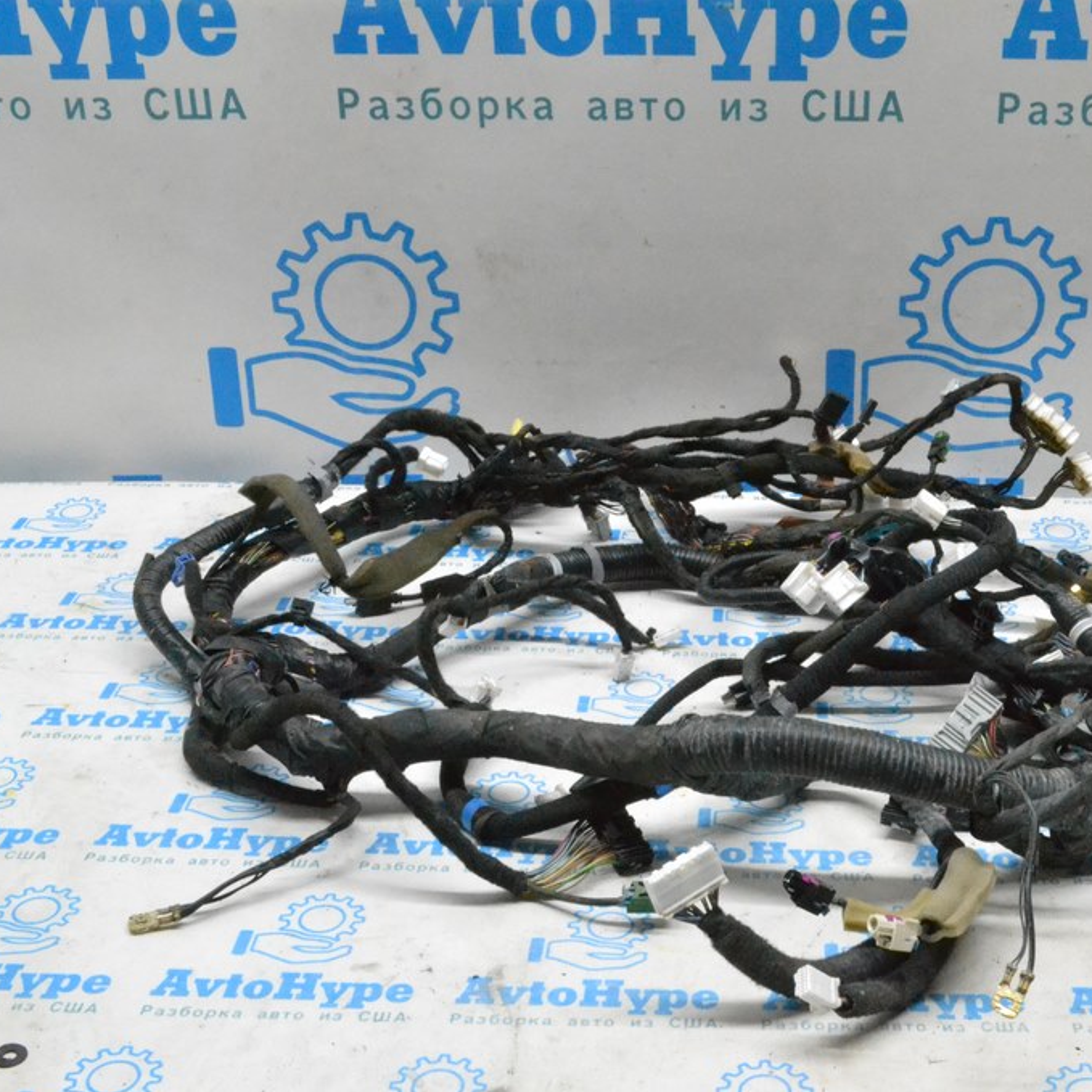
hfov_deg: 33.5
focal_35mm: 50
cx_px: 777
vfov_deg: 34.0
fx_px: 1785
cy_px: 548
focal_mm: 26
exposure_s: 1/50
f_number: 18
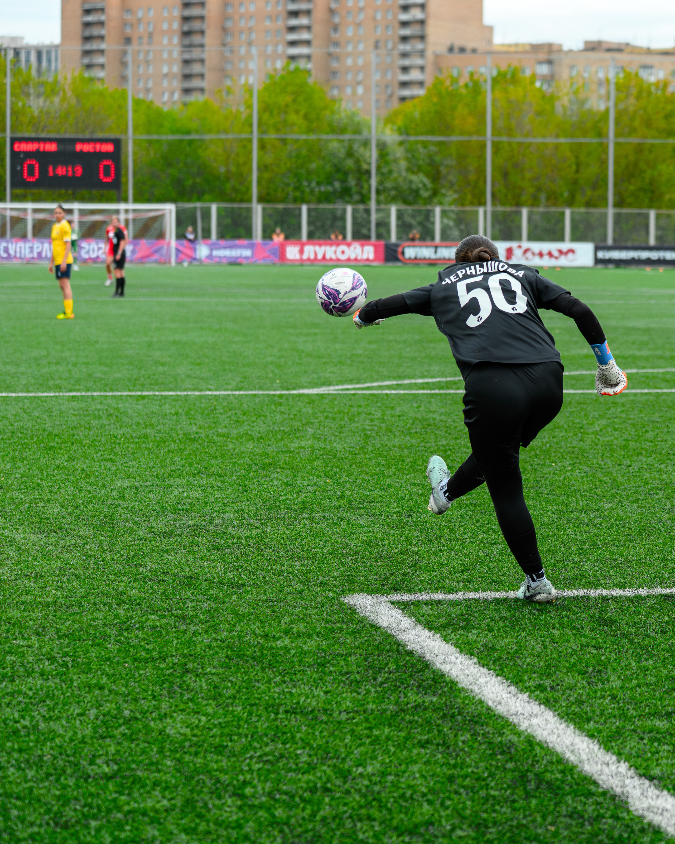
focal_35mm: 100
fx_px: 2496
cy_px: 428
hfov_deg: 15.3
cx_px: 529
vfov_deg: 19.2
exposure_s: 1/4000
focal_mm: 70
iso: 1000
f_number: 3.5
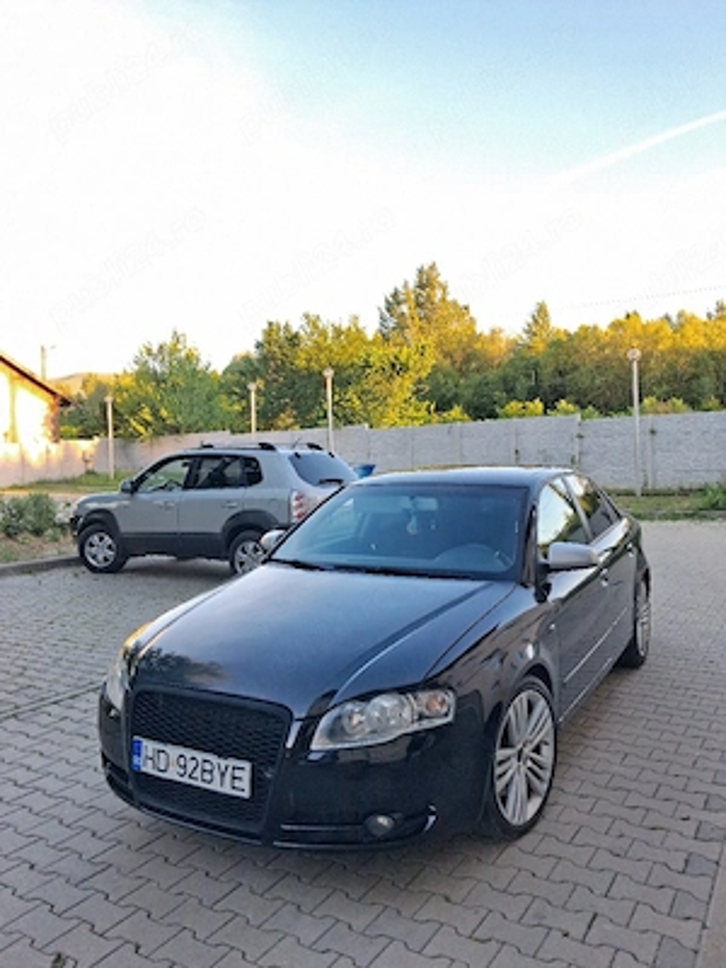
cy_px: 484
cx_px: 363
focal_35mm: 27
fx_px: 755
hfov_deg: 51.4
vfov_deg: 65.3
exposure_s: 1/100
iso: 50
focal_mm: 4
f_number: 1.8
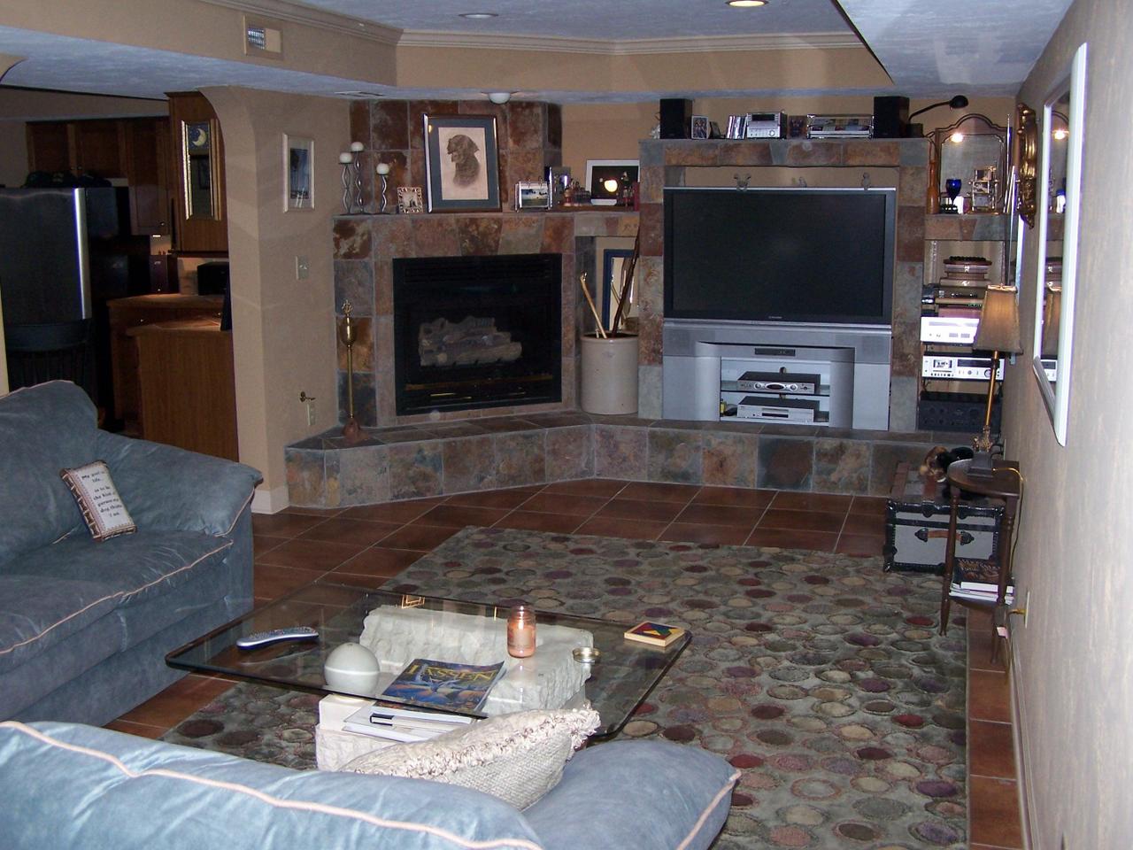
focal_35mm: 38
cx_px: 566
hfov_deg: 49.0
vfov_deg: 37.7
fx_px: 1244
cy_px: 425
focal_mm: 6.3
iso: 140
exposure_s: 1/60
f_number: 2.8
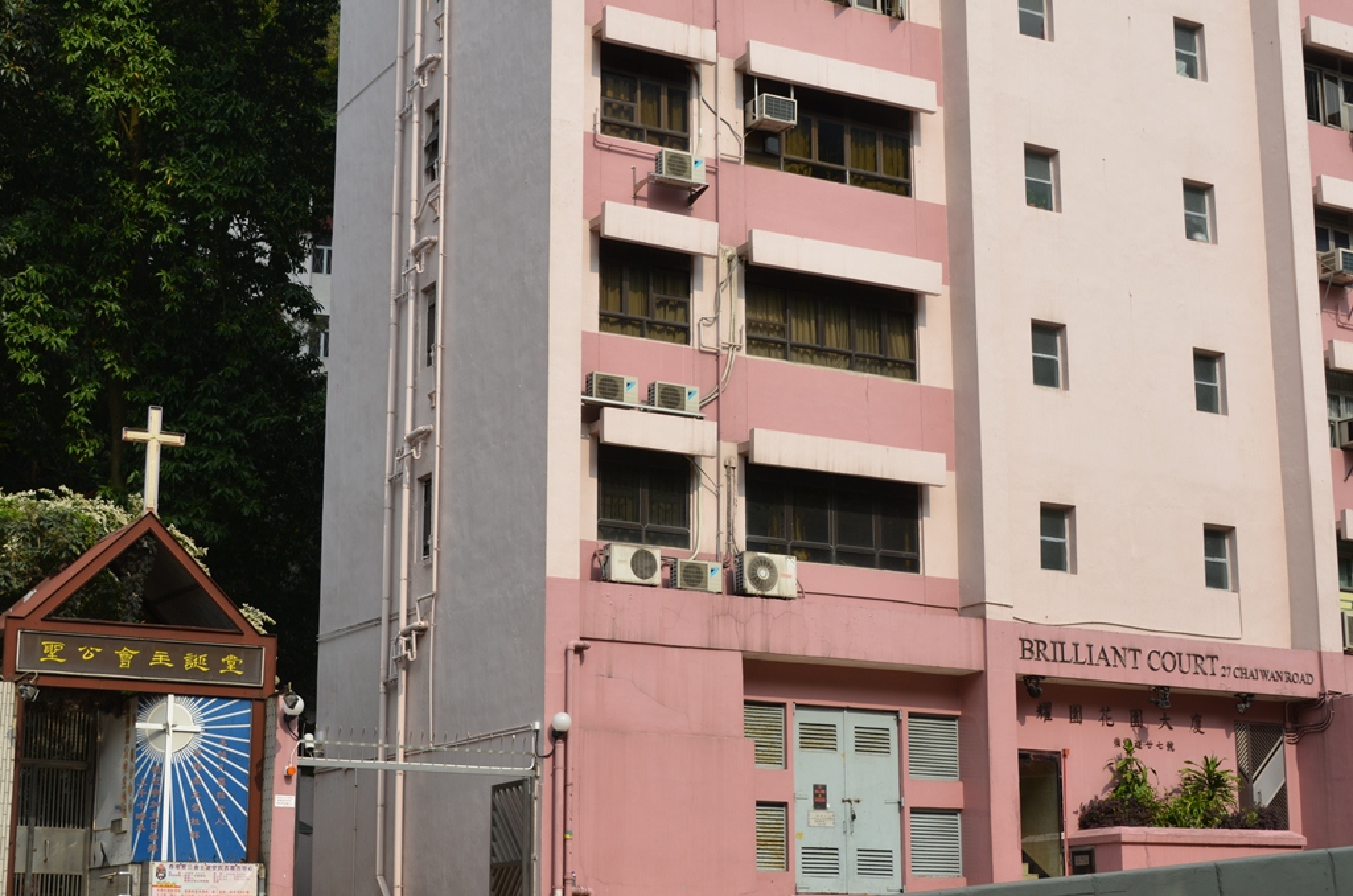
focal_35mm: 60
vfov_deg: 22.5
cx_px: 676
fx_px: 2250
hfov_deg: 33.5
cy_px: 448
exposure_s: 1/250
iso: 100
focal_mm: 40
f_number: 8
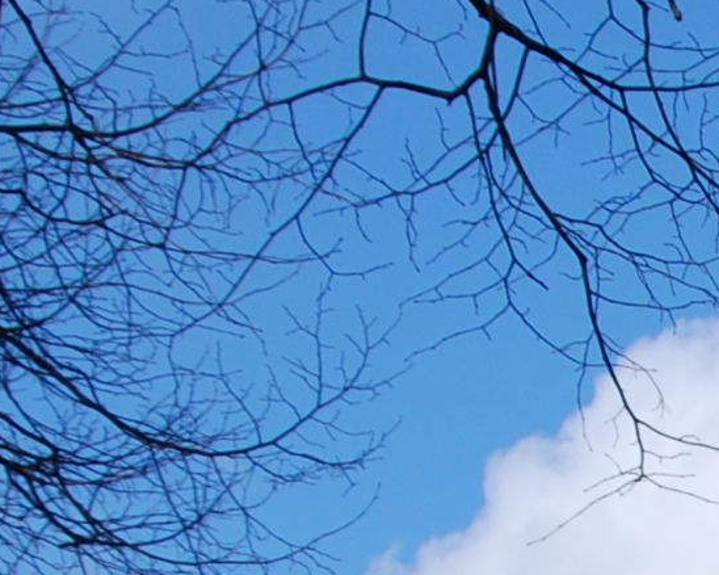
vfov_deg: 5.8
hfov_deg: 7.2
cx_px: 1494
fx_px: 5509
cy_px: 1178
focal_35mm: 259
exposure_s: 1/320
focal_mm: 26
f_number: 6.3
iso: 100
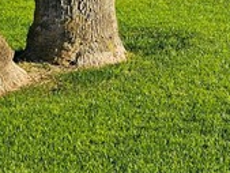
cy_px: -123
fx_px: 924
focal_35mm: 139
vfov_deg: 10.2
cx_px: 329
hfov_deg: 13.5
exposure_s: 1/516
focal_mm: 6.3
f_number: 1.7
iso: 10
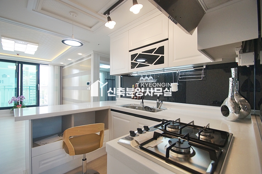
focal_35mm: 16
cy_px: 87
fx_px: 120
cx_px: 131
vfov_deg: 72.0
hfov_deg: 95.0
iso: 800
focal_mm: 11
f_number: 3.5
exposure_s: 1/400
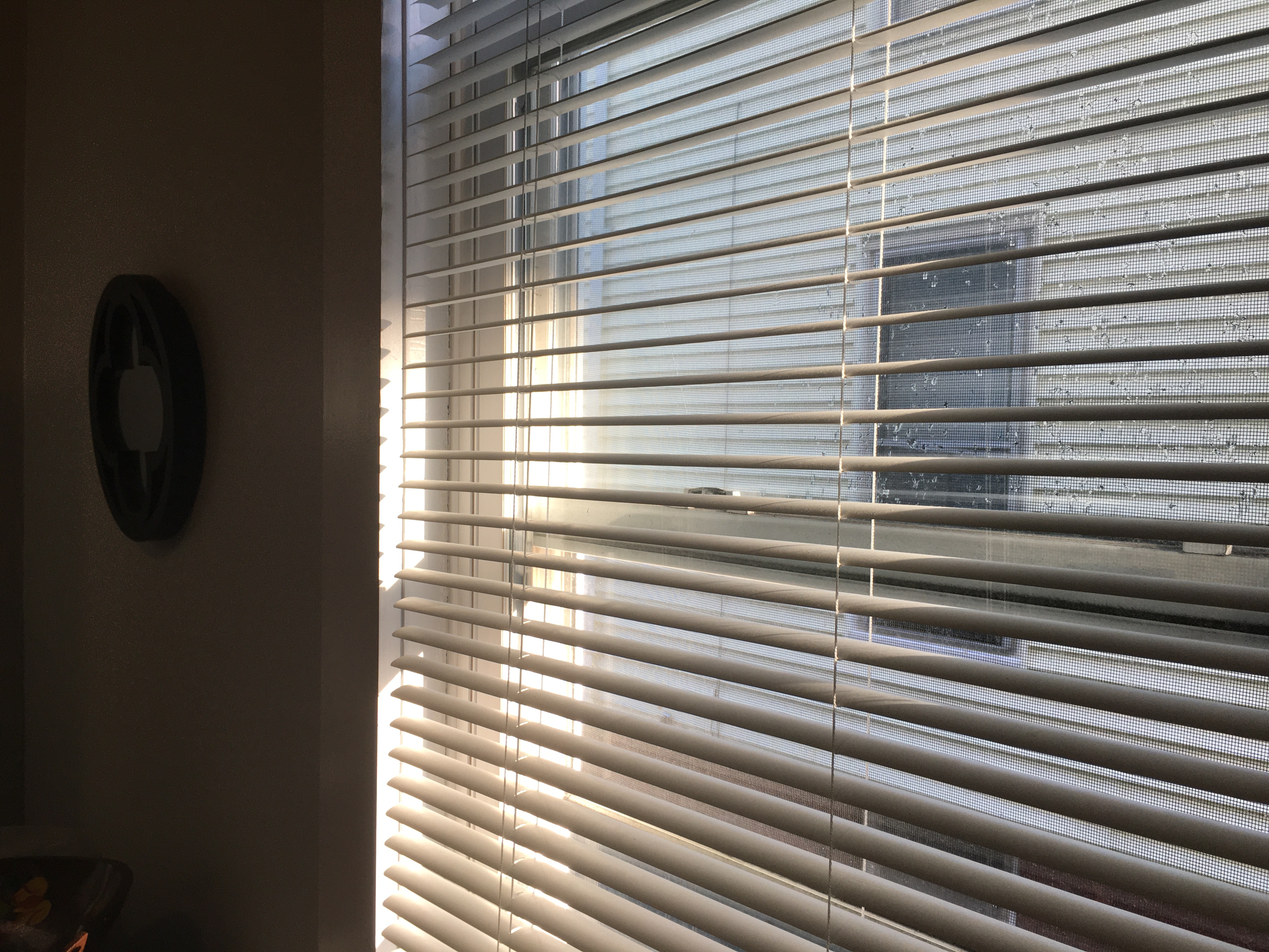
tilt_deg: -2.2
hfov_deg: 61.7
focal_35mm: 29
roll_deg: -0.6
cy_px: 476
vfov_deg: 48.2
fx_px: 1063
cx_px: 634
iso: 32
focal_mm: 4.15
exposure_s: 1/60
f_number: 2.2
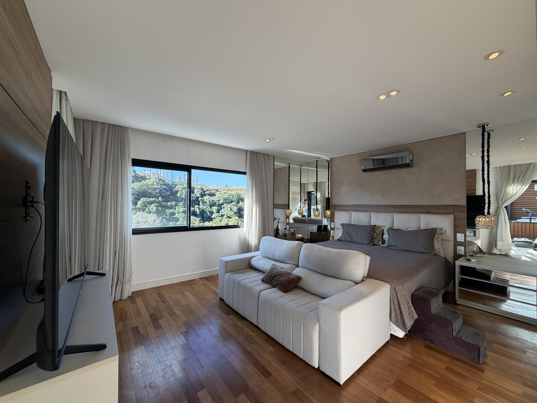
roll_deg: +0.0
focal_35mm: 14
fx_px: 217
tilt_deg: +1.8
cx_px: 268
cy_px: 202
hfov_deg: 102.1
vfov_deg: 85.7
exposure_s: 1/129
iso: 64
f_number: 2.2
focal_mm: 2.22
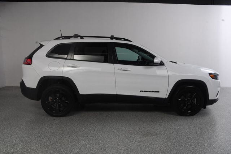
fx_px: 173
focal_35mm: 27
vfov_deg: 47.9
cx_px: 116
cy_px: 77
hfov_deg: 67.4
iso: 100
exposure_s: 1/160
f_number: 13
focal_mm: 18
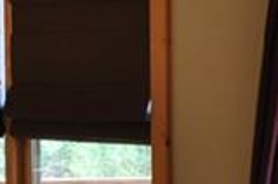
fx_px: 1919
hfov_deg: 8.3
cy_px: 280
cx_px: 113
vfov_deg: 5.4
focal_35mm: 249
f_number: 5
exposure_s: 1/100
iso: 400
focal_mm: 26
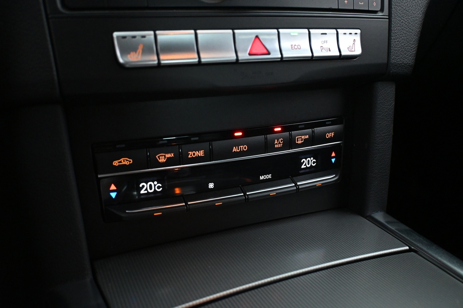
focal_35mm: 33
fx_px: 424
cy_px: 154
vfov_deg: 40.0
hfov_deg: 57.2
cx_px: 232
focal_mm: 22
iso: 4000
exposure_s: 1/30
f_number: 4
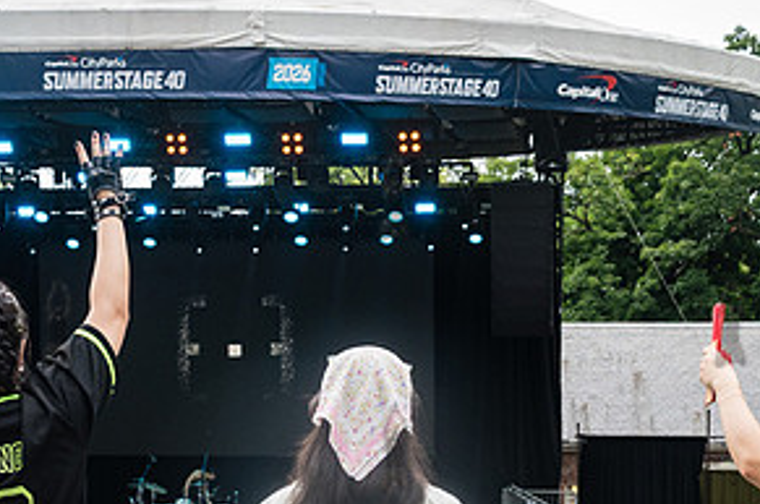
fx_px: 1897
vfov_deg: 14.8
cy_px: 561
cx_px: 392
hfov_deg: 22.7
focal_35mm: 90
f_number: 4.5
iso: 1250
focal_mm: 35
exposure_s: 1/200
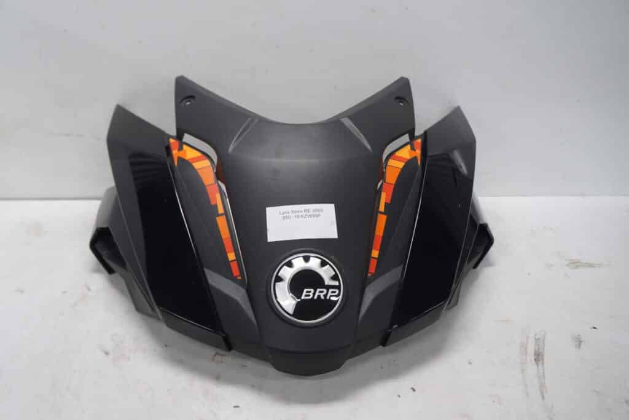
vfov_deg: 47.9
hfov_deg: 67.4
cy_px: 210
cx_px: 314
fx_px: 472
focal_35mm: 27
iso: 160
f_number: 4
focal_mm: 18
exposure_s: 1/60
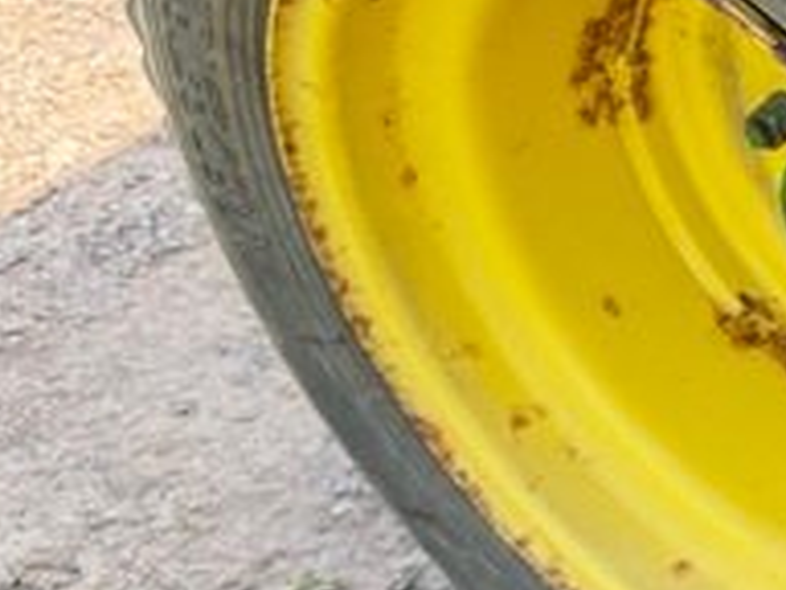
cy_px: 152
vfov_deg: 19.5
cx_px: 1122
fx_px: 1703
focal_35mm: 75
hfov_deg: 22.2
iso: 100
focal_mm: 6.76
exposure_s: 1/433
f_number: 1.78
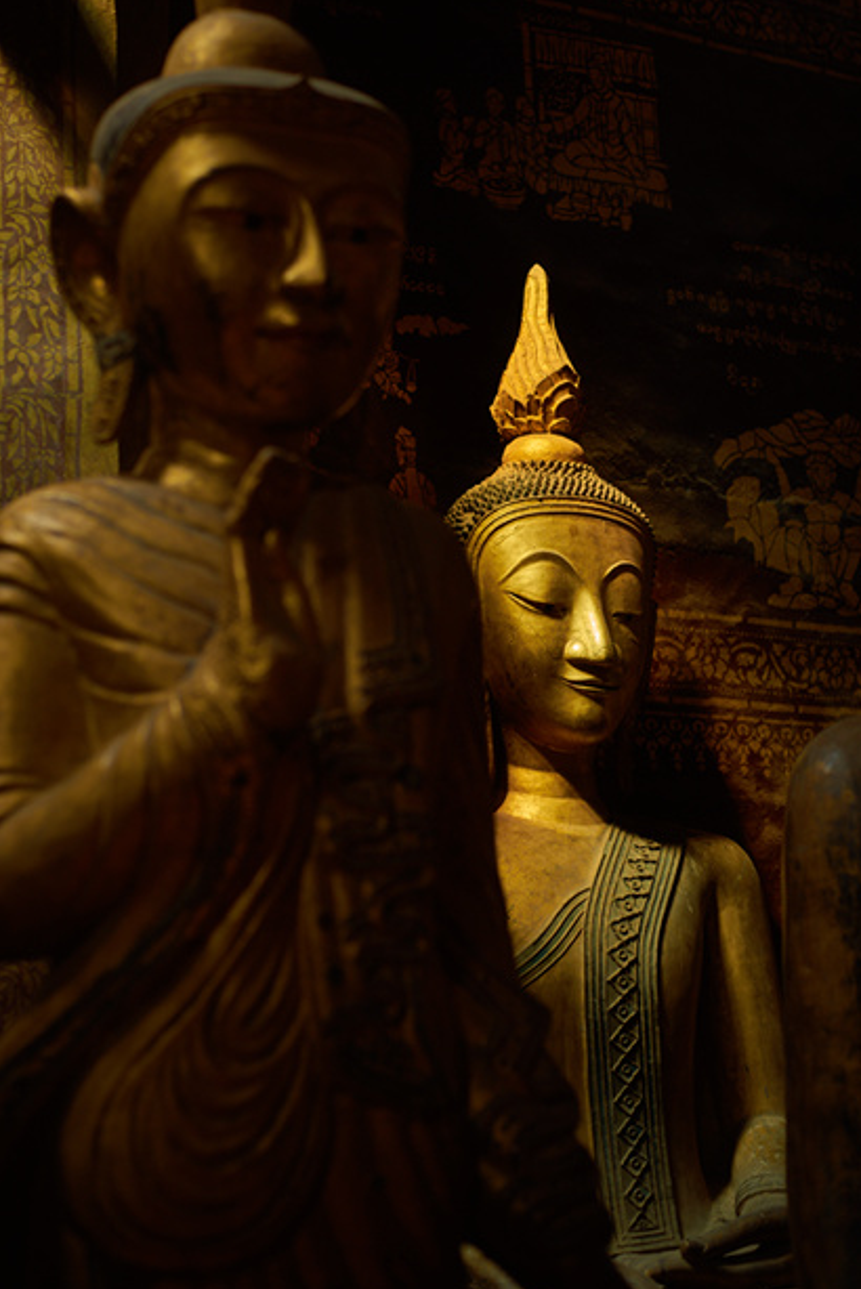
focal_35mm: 57
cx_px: 406
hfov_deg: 23.8
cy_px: 573
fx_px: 2042
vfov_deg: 35.0
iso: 200
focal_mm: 50
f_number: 2.8
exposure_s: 1/125
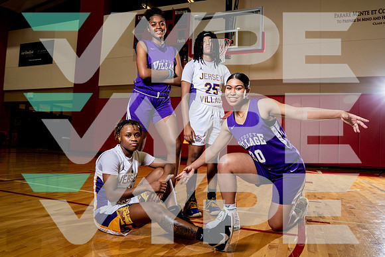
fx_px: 279
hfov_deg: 69.3
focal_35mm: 26
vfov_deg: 49.5
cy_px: 130
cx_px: 193
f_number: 5.6
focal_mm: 24
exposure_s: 1/250
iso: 500
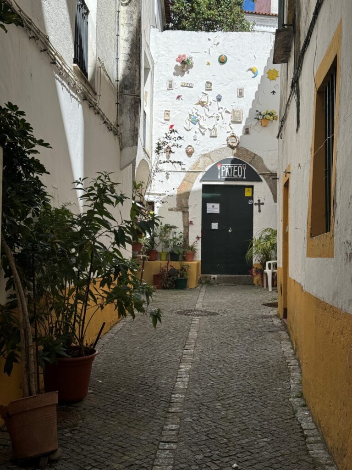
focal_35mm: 48
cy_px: 235
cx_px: 176
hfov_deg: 30.3
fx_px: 651
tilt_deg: +2.4
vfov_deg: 39.7
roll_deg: -1.2
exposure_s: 1/4310
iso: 64
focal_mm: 6.86
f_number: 1.78
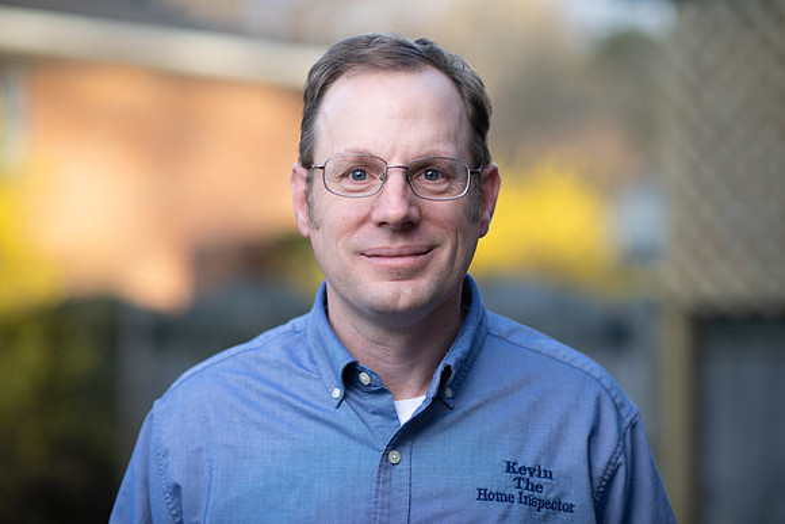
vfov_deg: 16.1
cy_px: 262
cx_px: 392
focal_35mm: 85
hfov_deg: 23.9
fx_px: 1854
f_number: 2.2
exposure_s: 1/200
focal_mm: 85
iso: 64
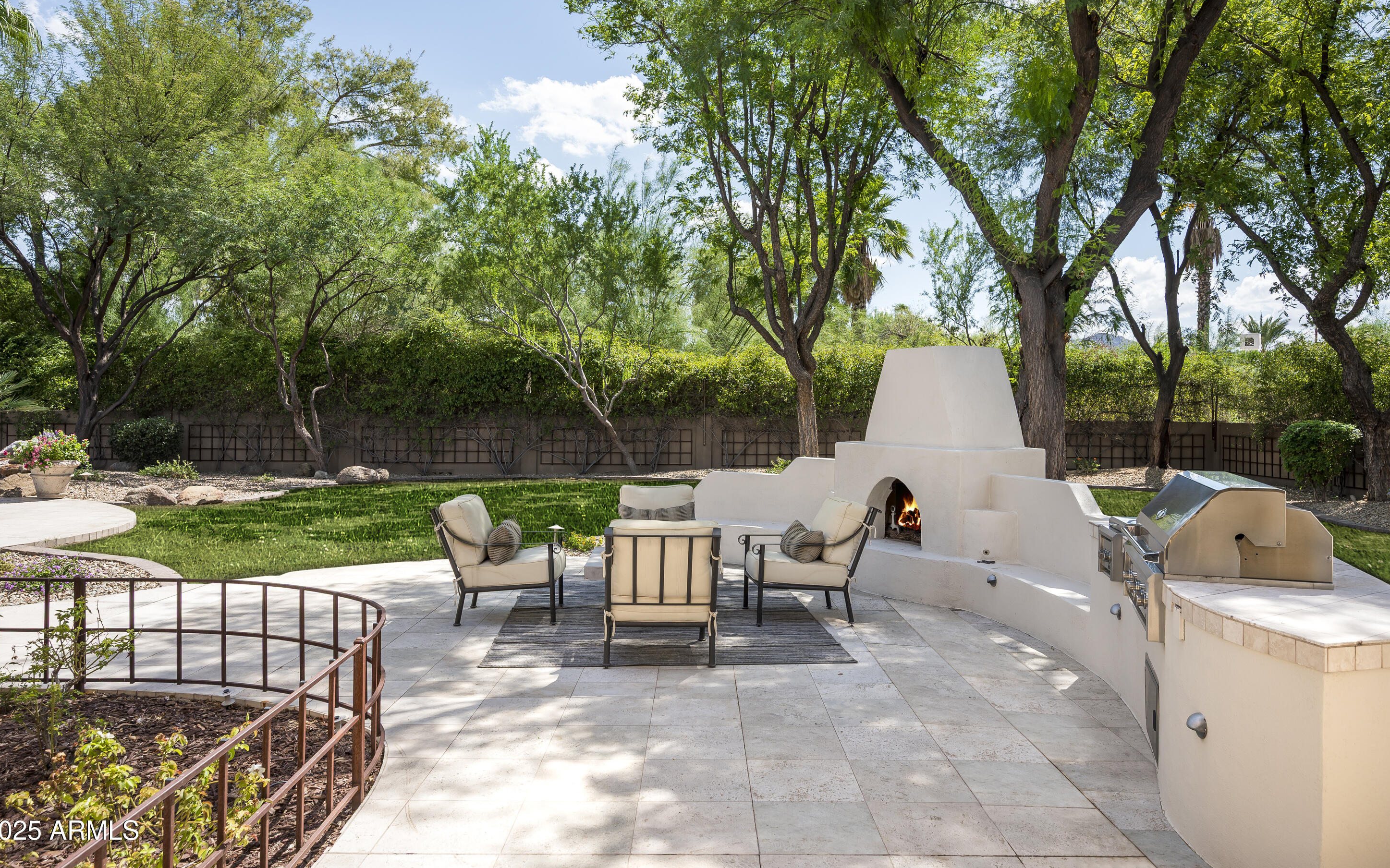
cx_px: 694
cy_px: 399
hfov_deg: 75.9
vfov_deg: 51.9
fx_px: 891
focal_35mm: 24
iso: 100
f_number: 7.1
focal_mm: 22.5
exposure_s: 1/200
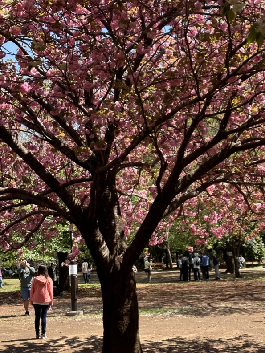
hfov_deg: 23.6
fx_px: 633
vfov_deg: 31.1
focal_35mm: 62
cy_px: 135
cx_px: 150
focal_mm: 6.86
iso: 64
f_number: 1.78
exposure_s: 1/971
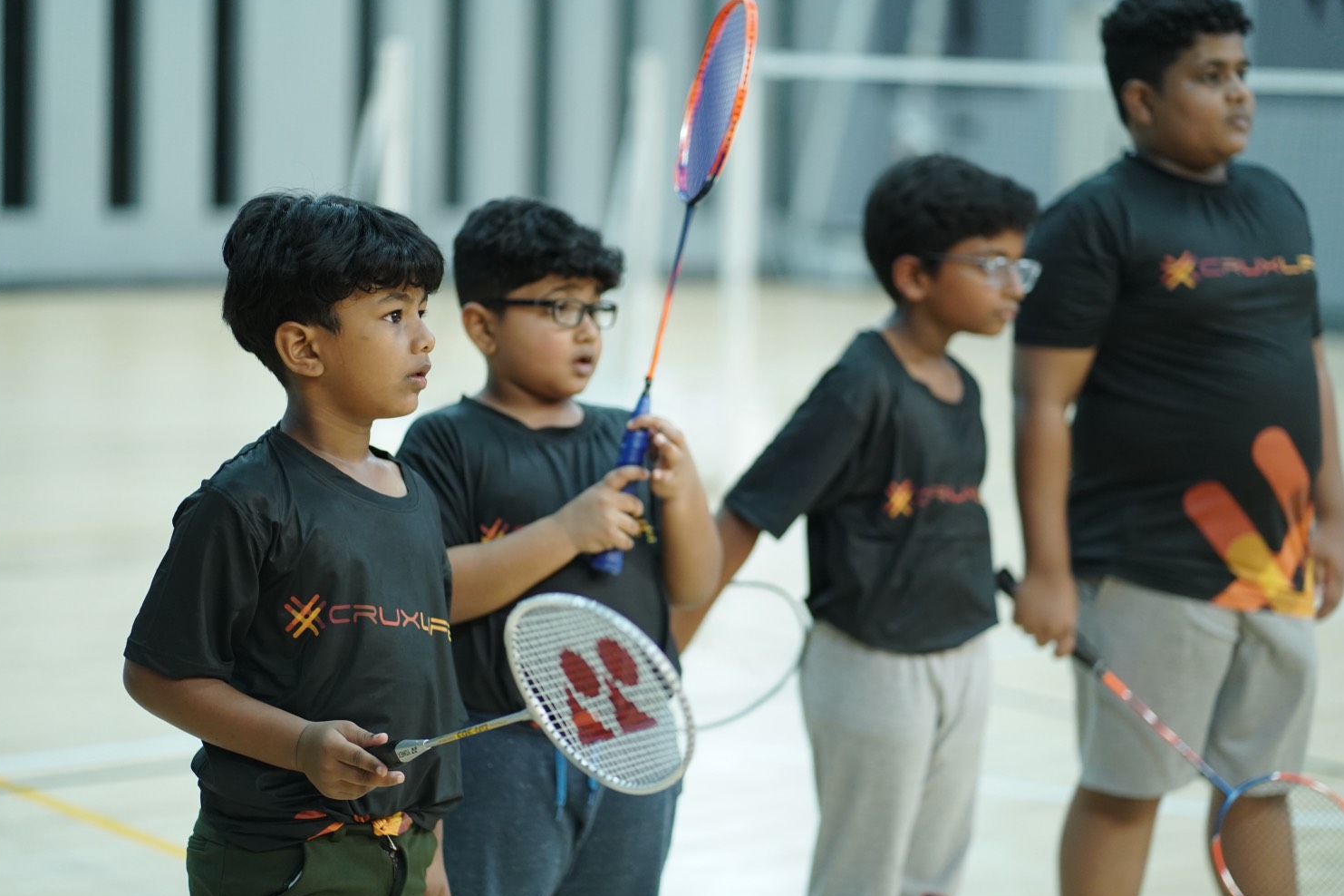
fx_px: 3210
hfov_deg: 23.6
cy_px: 446
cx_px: 666
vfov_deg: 15.9
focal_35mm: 86
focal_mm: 85
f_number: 1.8
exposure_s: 1/100
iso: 2000
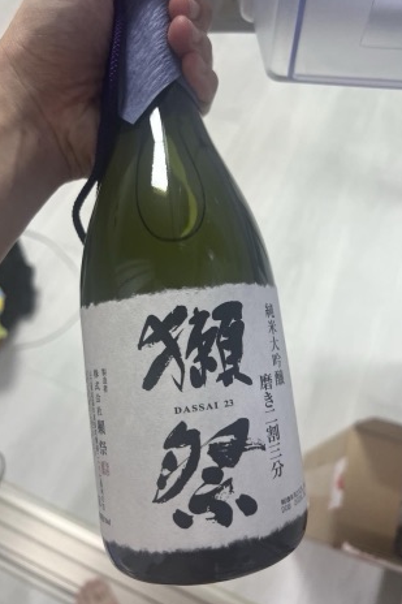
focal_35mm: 28
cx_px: 208
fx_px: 469
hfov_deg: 46.4
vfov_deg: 65.5
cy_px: 299
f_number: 1.5
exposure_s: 1/120
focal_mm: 5.7
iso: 125
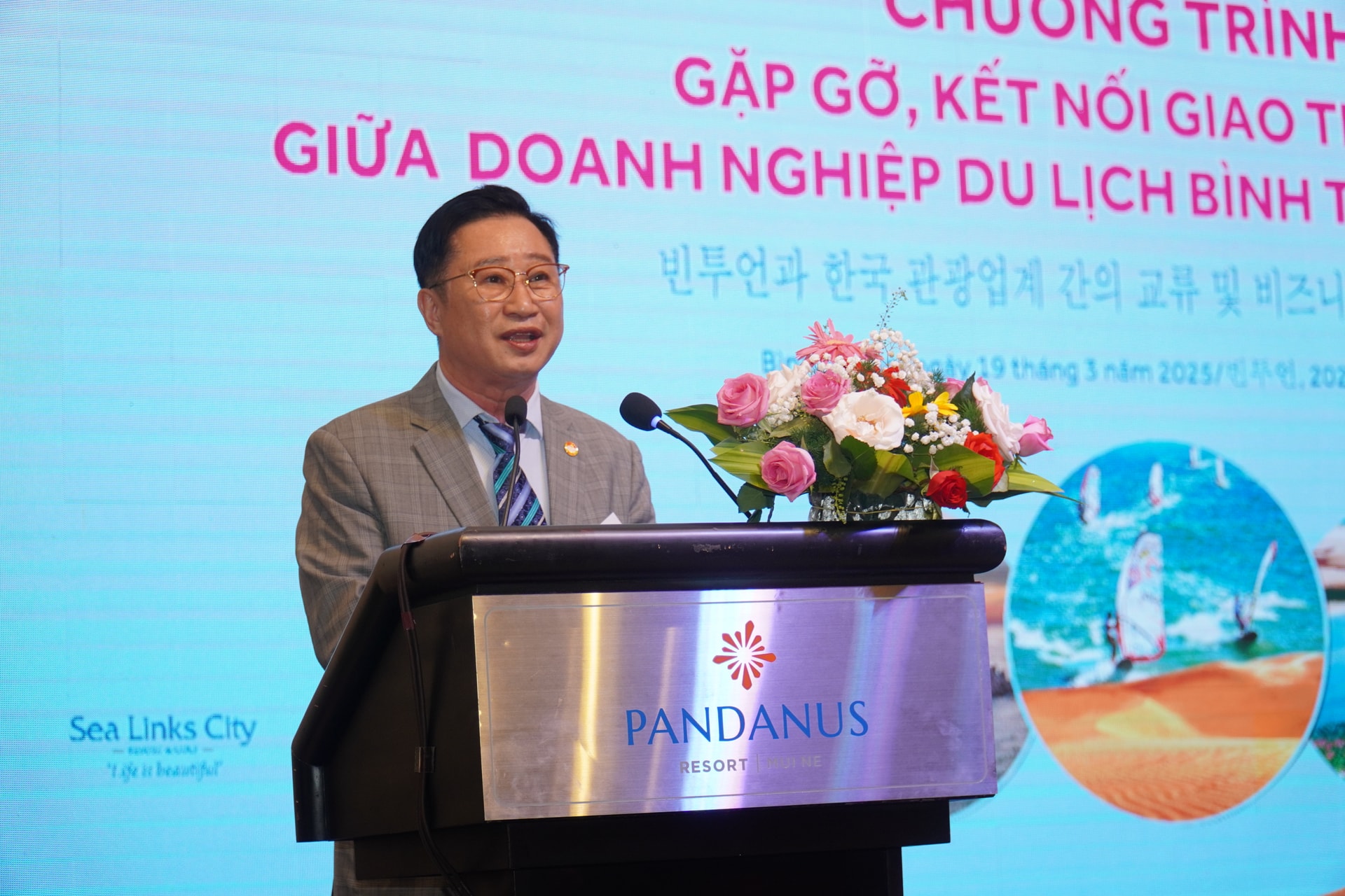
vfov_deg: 14.7
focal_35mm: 93
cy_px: 448
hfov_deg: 21.9
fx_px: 3474
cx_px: 672
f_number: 4
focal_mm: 62
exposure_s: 1/125
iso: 400
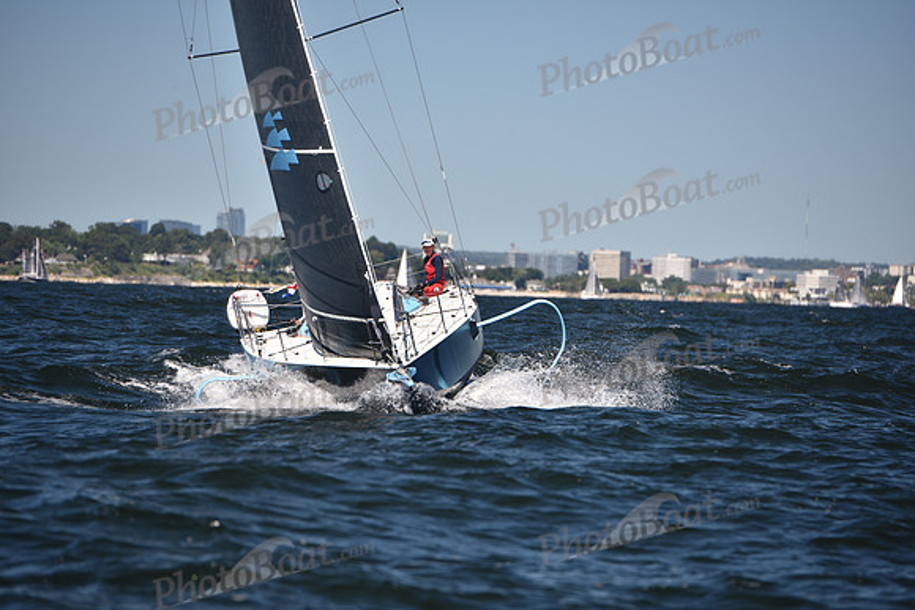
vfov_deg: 6.9
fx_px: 5084
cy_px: 305
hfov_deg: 10.3
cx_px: 458
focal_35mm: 200
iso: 200
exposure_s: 1/1000
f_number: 4
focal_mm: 200
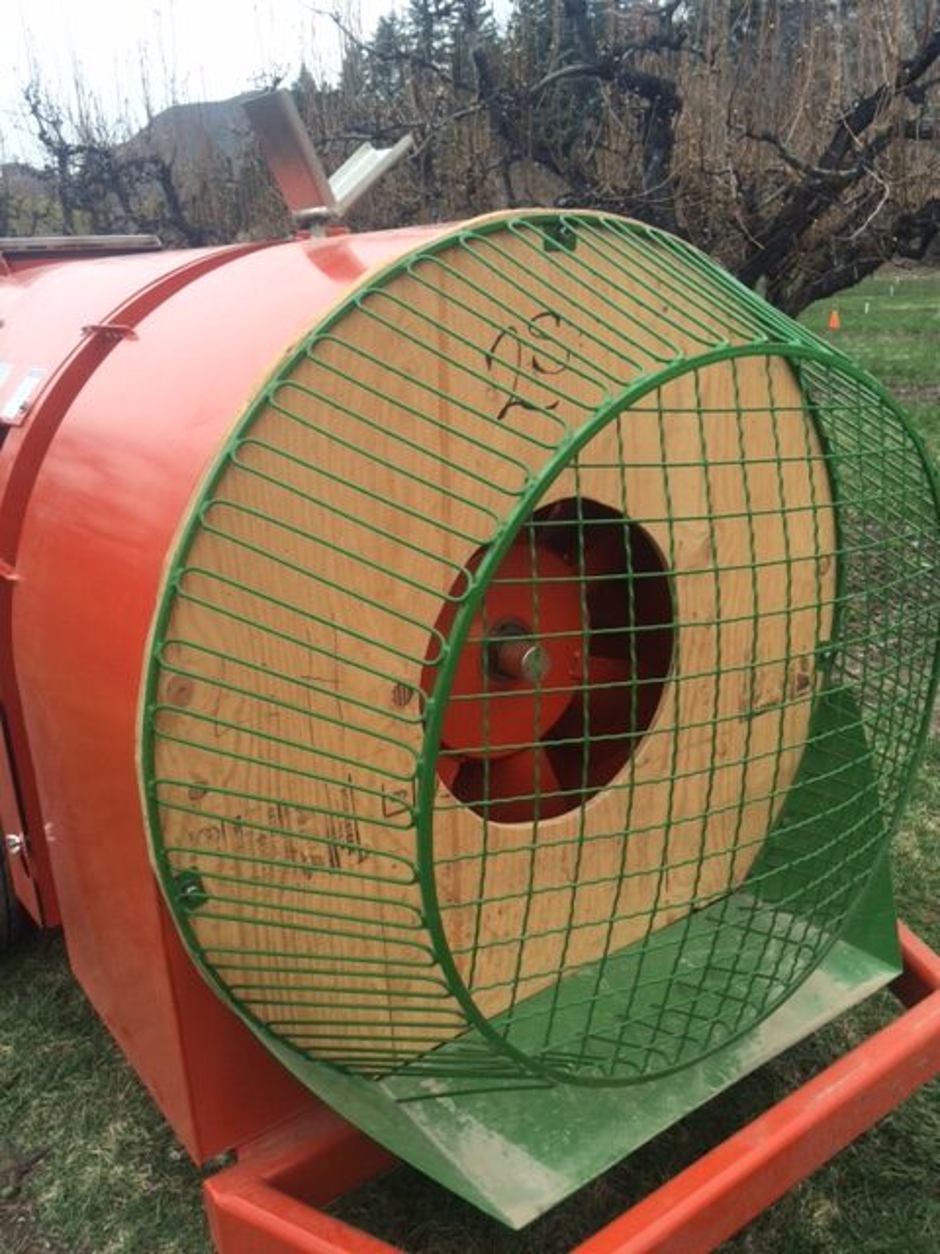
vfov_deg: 61.7
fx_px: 1050
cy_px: 627
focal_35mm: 29
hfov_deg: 48.2
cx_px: 470
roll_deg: +4.1
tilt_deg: -17.0
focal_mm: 4.15
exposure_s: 1/432
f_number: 2.2
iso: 32
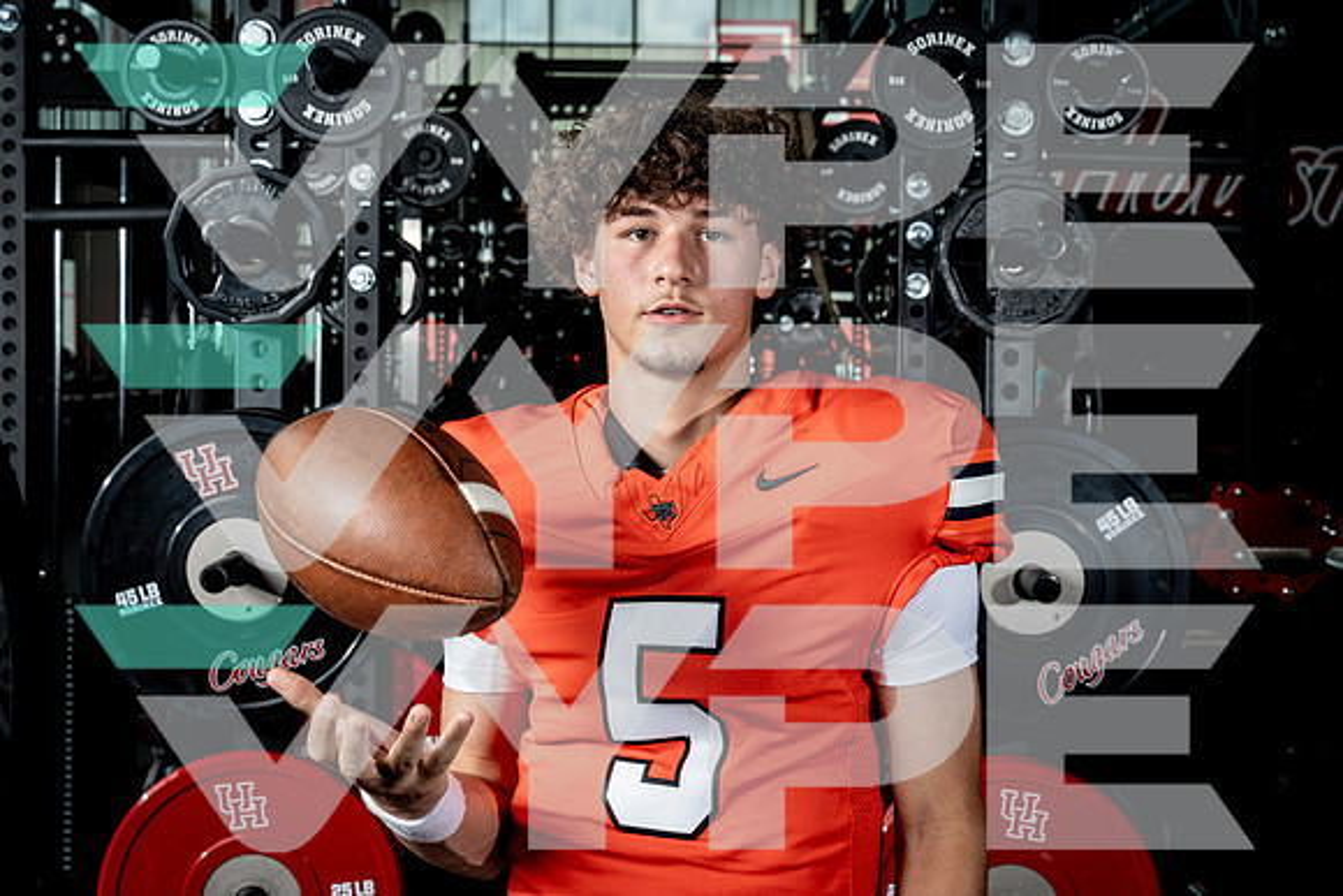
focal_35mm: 55
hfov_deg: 36.2
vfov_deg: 24.6
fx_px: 2052
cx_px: 672
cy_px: 448
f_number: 9
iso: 640
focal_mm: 55
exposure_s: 1/250
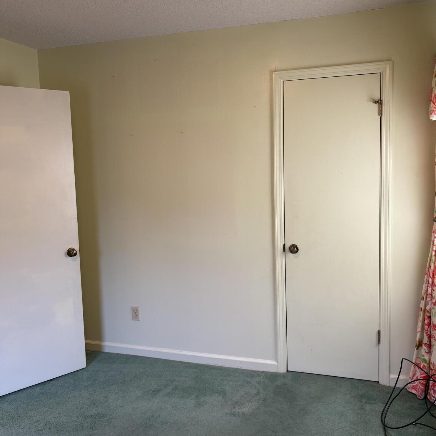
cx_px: 218
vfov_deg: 52.5
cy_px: 207
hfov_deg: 52.5
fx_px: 442
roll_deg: +1.3
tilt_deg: -4.9
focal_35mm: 31
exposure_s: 1/60
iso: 80
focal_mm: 5.96
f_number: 1.6
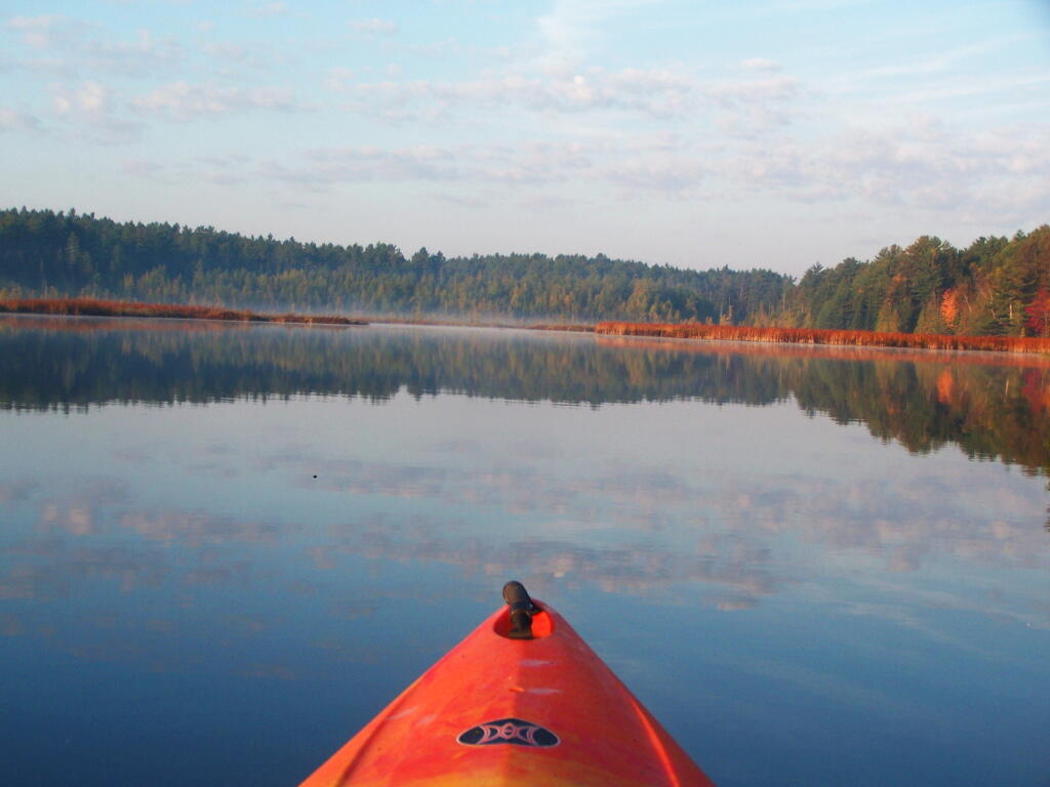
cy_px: 394
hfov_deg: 32.7
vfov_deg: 24.8
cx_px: 525
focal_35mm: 59
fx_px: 1790
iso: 80
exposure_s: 1/500
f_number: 3.1
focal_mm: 9.8
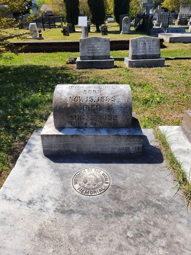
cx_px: 96
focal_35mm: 26
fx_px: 191
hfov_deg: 53.1
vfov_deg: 67.3
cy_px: 128
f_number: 1.8
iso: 40
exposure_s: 1/2500
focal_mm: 5.4
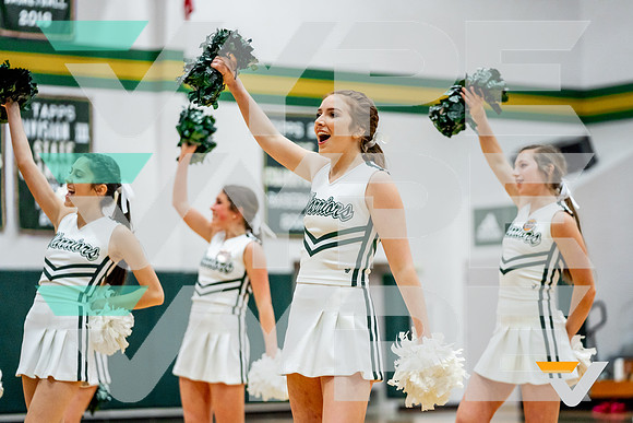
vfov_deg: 11.4
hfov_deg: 17.0
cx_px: 340
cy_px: 227
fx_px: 2114
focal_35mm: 120
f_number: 2.8
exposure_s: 1/1000
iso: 2000
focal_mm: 112
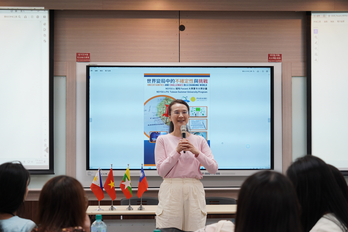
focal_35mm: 68
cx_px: 174
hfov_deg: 29.7
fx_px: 655
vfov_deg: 20.1
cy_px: 116
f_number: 2.8
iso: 125
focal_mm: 45.2
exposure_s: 1/80
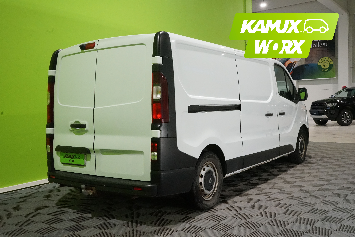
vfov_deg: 37.9
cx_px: 178
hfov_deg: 54.4
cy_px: 118
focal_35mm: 35
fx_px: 345
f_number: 14
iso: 6400
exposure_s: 1/60
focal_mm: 35
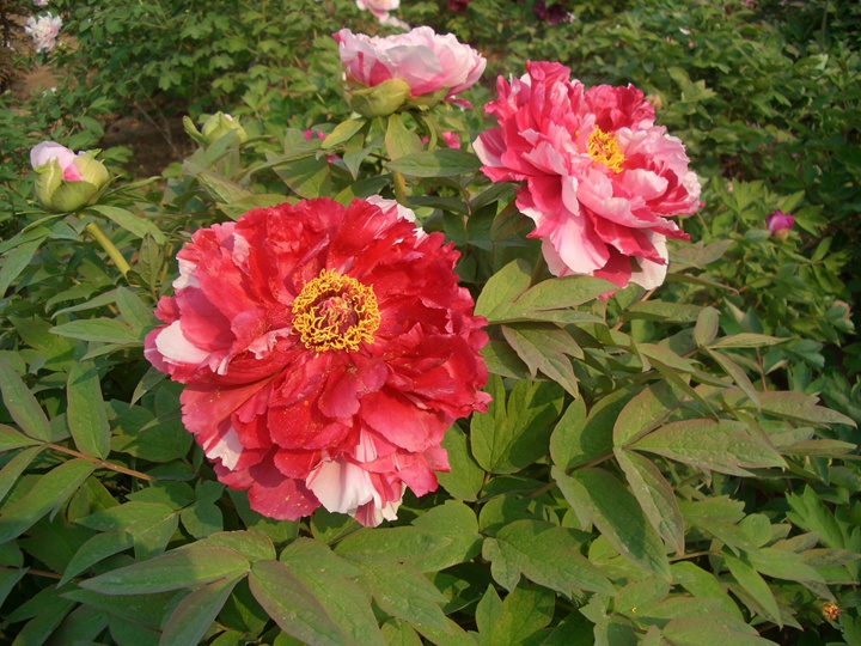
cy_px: 323
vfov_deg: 40.7
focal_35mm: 35
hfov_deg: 52.6
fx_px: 871
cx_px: 430
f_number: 2.6
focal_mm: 5.8
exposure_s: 1/800
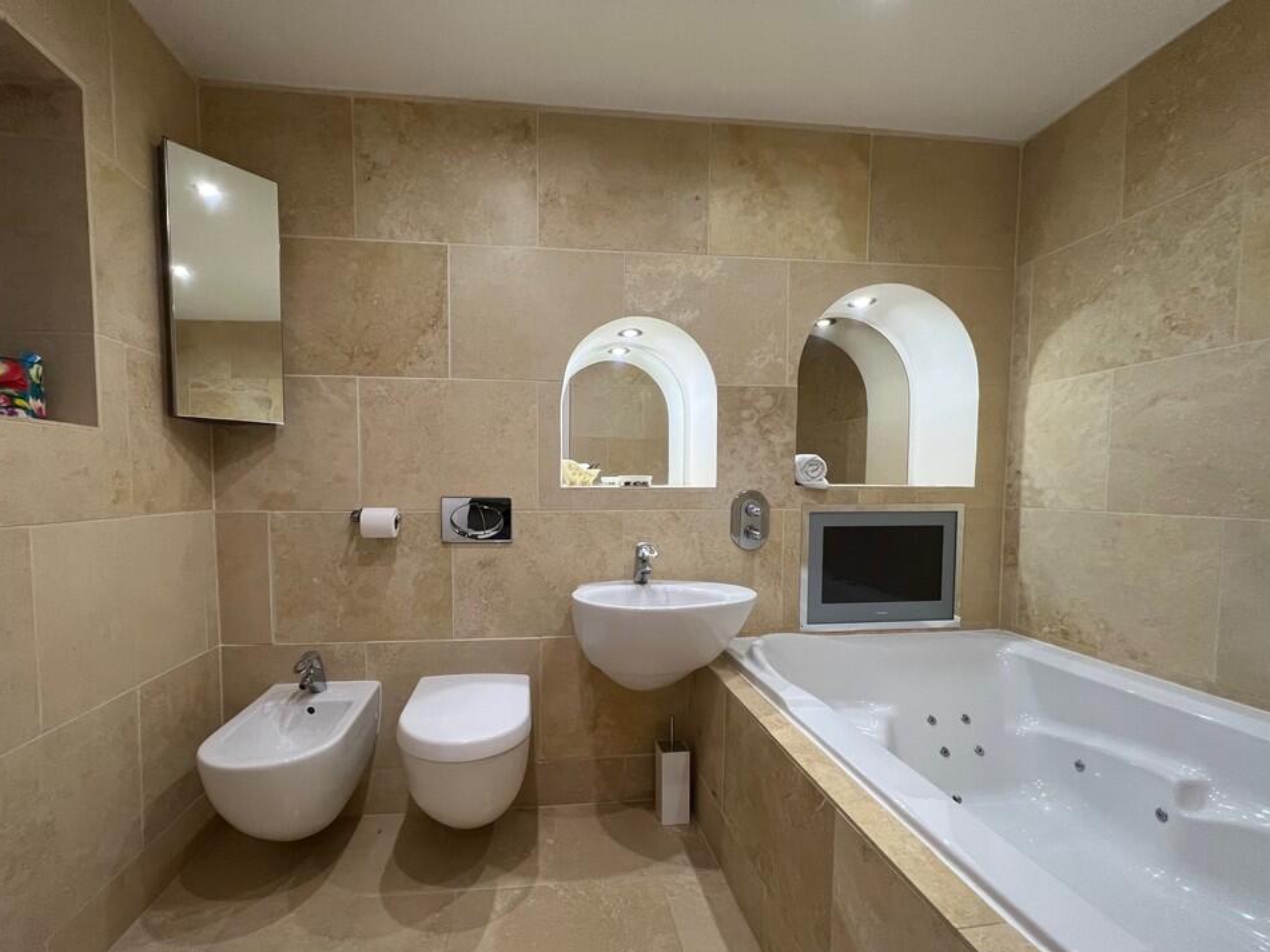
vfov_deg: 85.5
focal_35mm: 14
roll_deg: +0.2
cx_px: 589
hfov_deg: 101.9
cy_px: 511
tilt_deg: -2.9
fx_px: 514
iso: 250
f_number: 1.8
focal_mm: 1.57
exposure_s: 1/64
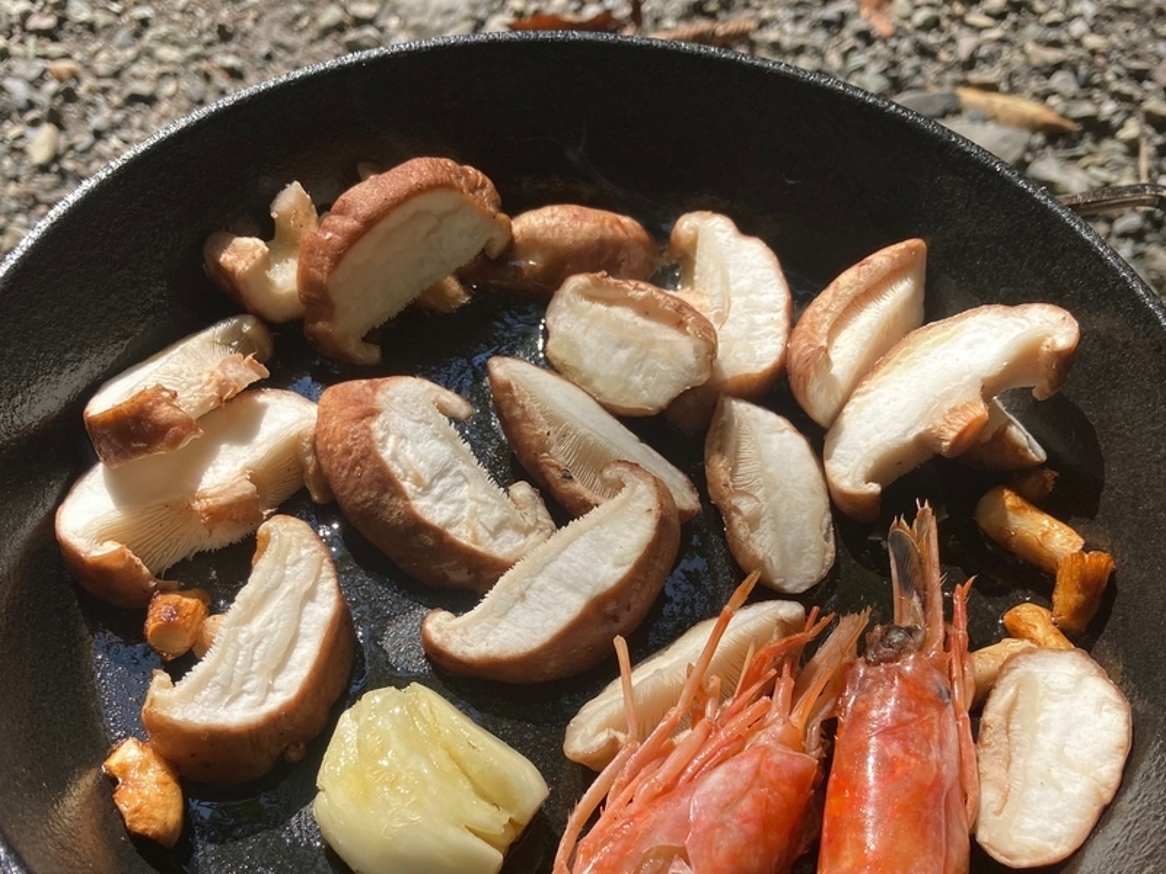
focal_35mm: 42
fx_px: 1415
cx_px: 580
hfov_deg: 44.8
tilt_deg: -59.9
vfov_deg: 34.0
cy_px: 596
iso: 20
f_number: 1.8
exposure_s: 1/979
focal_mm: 3.99
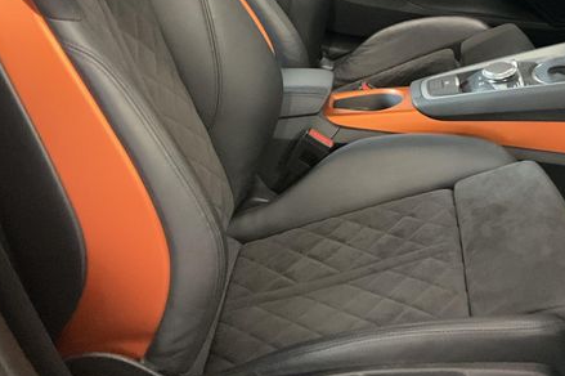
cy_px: 37
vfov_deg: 23.9
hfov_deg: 35.4
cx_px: 432
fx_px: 863
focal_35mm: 55
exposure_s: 1/25
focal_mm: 3
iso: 400
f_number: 1.8
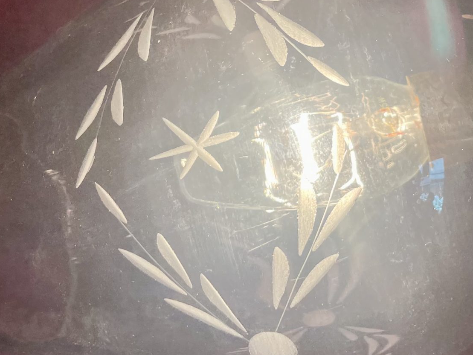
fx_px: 820
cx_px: 366
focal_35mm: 60
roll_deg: -5.2
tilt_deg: -13.4
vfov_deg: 24.2
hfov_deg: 31.5
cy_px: 92
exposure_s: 1/268
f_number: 1.6
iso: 32
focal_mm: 4.2
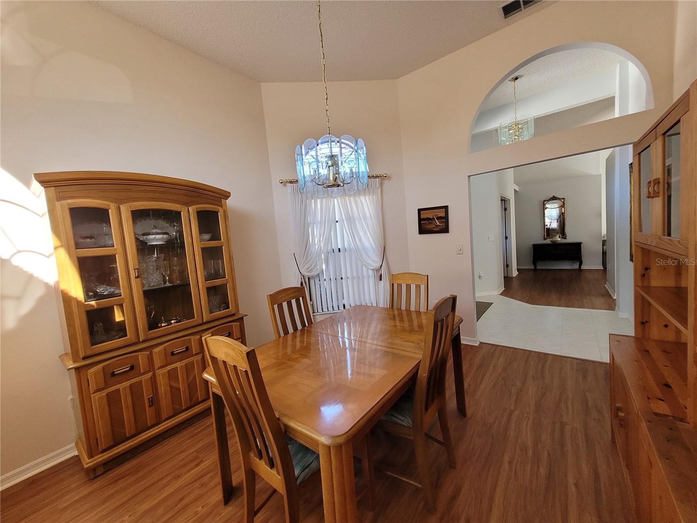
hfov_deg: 106.2
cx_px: 348
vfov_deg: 89.9
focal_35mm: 13
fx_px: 262
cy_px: 262
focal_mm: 1.74
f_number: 2.2
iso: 200
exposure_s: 1/60
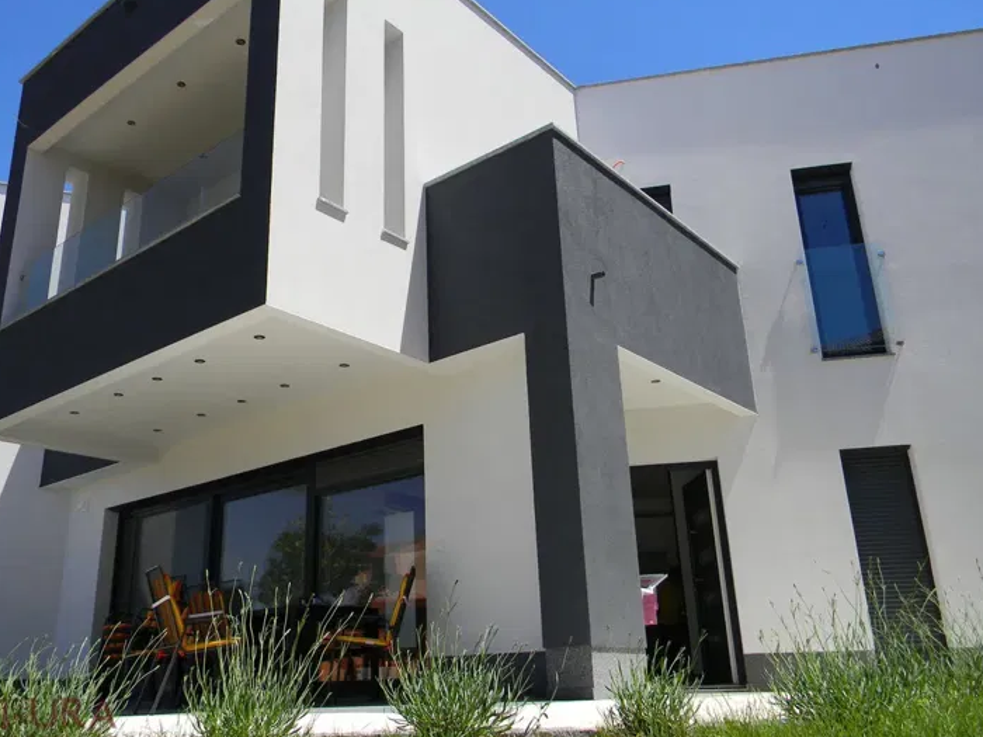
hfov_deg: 56.8
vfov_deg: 44.2
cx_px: 456
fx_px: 909
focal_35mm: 32
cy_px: 361
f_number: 7
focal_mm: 5
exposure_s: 1/244
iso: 80
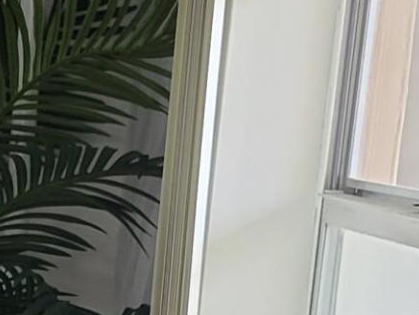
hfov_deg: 10.4
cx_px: -362
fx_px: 2155
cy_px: 707
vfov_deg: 7.8
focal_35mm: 178
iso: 64
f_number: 1.8
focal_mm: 5.4
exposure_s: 1/119
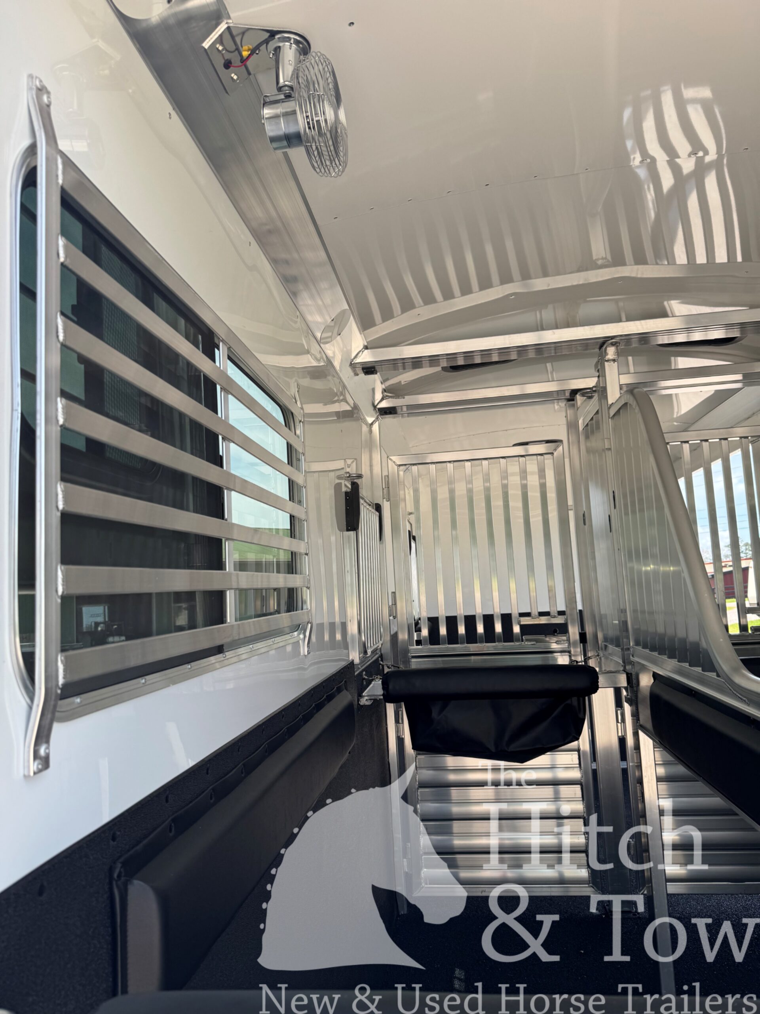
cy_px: 507
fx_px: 703
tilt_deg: +6.7
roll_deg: +4.0
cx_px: 380
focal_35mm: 24
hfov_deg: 56.8
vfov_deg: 71.6
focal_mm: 6.76
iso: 80
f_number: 1.78
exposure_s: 1/952
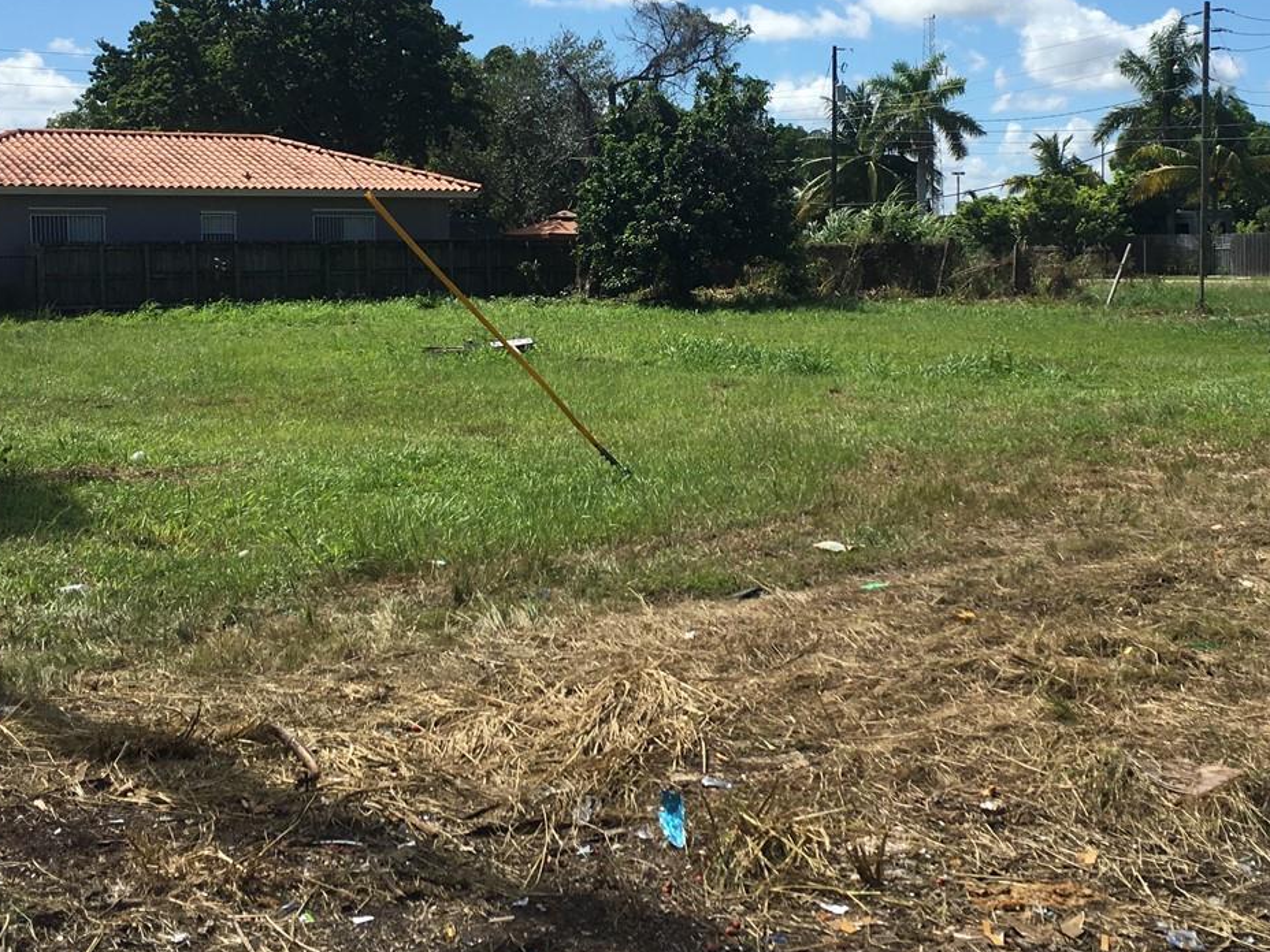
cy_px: 320
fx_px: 1834
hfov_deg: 38.0
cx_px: 769
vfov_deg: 28.9
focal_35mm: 50
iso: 25
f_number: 2.2
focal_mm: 4.15
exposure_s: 1/1709
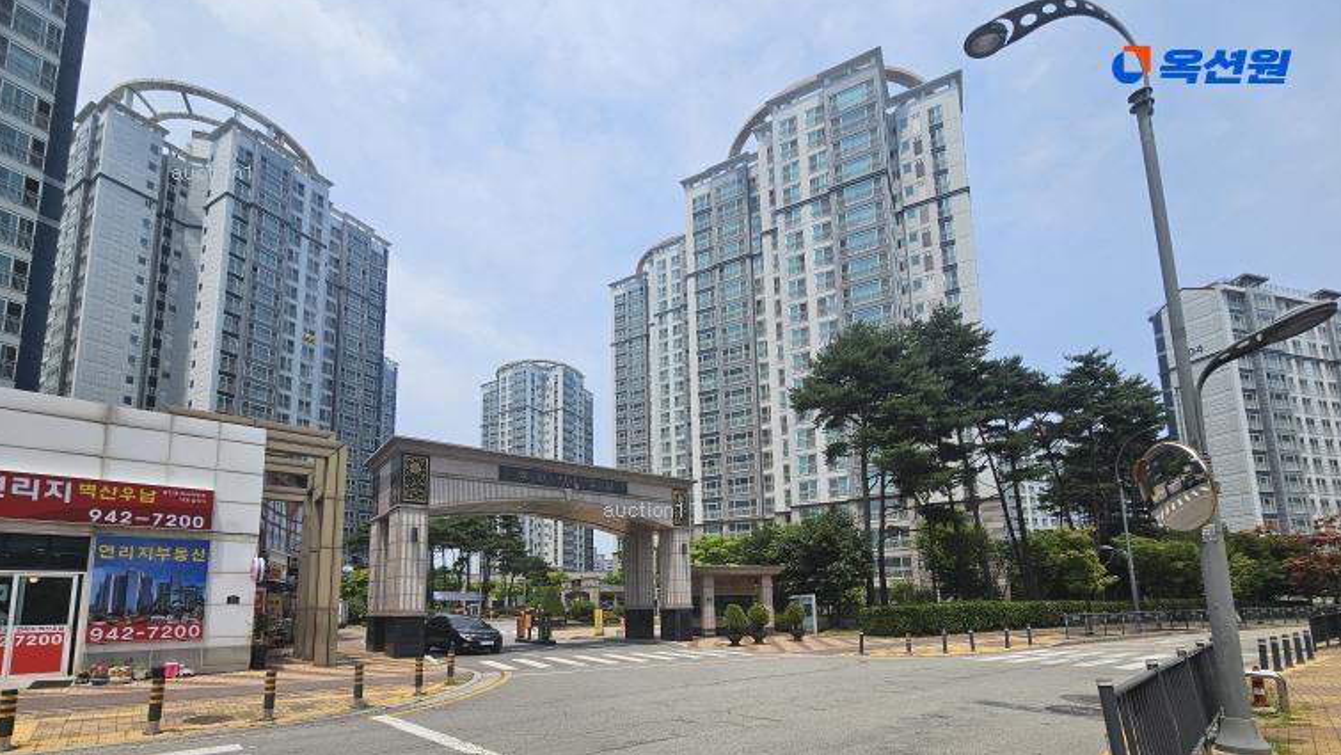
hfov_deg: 102.9
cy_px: 522
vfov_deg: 68.0
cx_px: 643
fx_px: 533
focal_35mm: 15
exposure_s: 1/3540
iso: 50
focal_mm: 2.2
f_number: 2.2
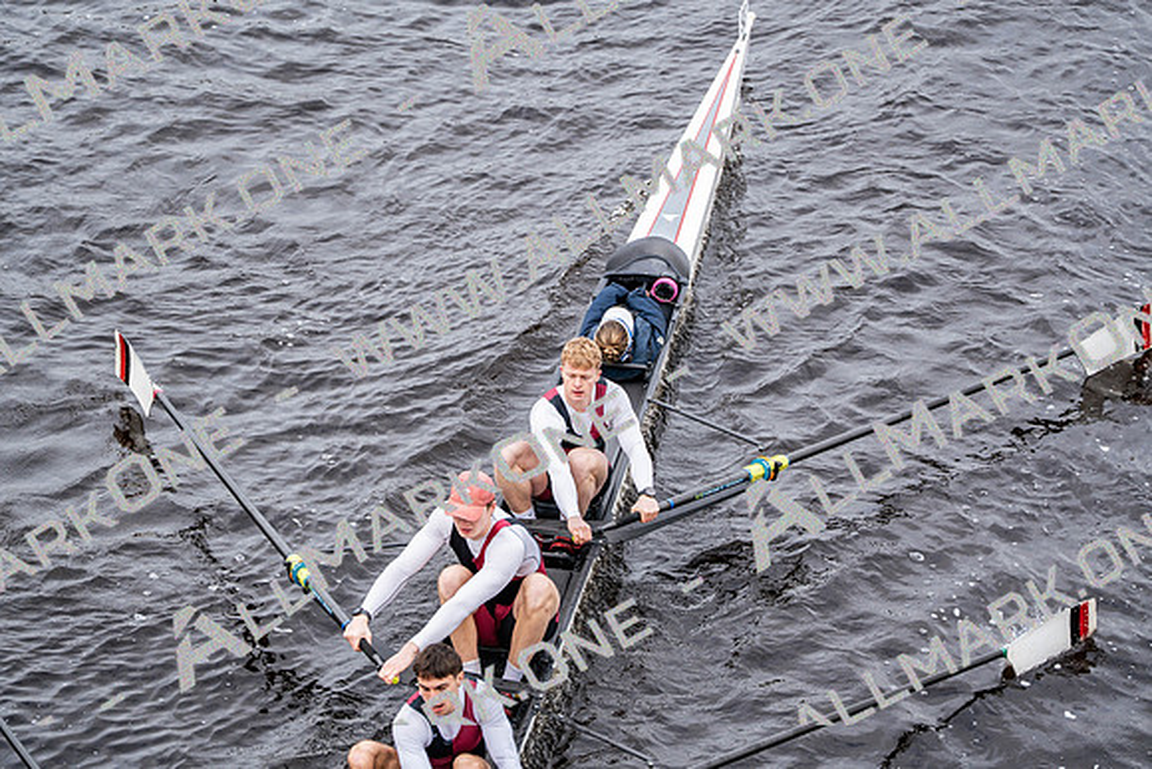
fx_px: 6401
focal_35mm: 200
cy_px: 384
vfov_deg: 6.9
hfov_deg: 10.3
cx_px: 576
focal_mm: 200
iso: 400
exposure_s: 1/2000
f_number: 2.8
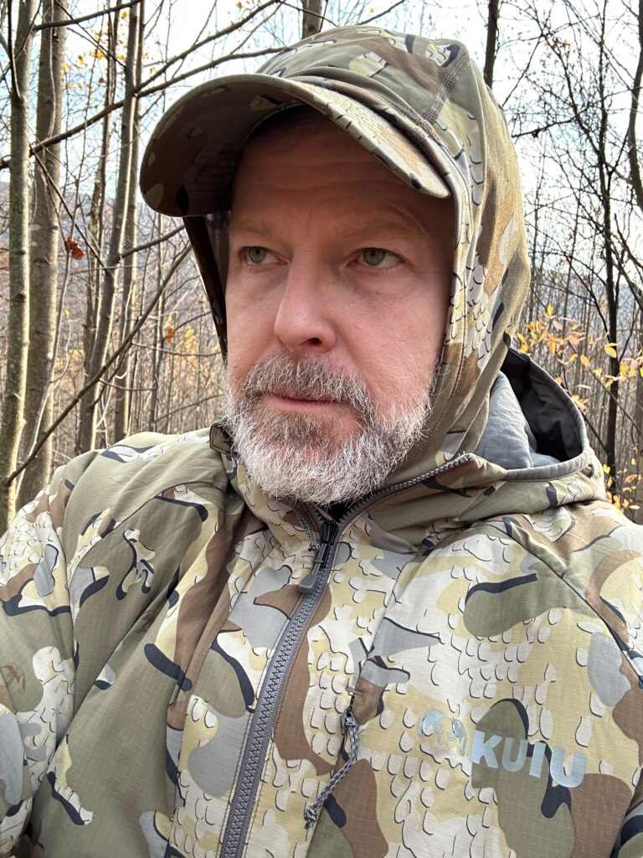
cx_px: 322
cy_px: 429
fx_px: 743
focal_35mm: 30
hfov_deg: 46.8
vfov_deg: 60.0
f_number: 1.9
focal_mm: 2.69
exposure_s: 1/121
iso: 40
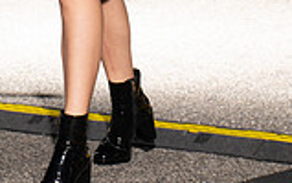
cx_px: 74
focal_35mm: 351
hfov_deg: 6.0
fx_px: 2798
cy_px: -201
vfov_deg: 3.7
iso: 1000
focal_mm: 122
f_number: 6.3
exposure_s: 1/200
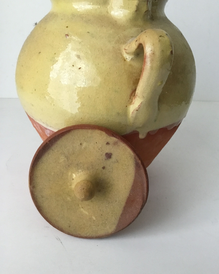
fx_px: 267
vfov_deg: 54.2
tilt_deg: -22.5
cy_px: 138
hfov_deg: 44.5
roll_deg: -0.1
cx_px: 111
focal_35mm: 33
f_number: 2.4
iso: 250
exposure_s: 1/33
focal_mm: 3.3
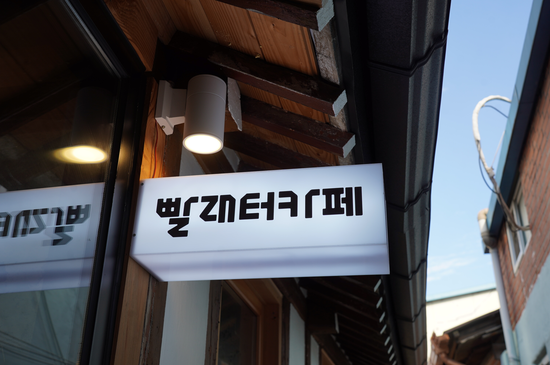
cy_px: 182
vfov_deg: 33.3
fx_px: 611
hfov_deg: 48.5
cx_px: 275
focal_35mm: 40
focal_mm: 40
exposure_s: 1/125
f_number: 7.1
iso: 100
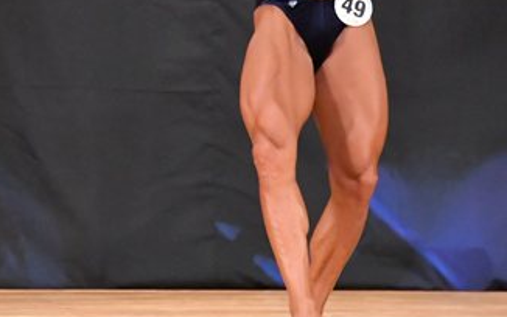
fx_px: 9537
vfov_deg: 1.9
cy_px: 9
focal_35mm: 690
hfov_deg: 3.0
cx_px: 40
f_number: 5.6
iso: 8000
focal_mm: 190
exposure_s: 1/400
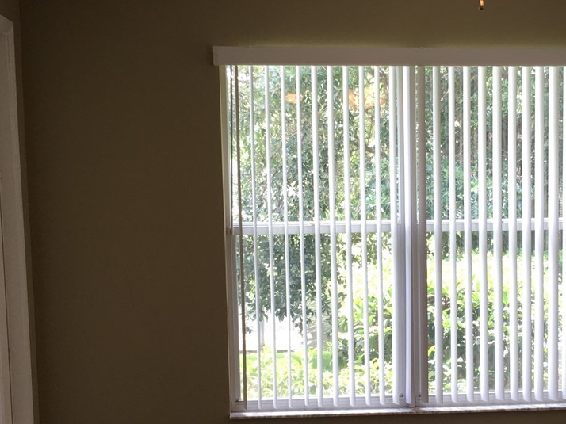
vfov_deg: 22.4
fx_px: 1062
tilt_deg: -5.1
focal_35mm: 65
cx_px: 415
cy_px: 306
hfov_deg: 29.4
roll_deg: +0.1
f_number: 2.2
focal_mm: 4.15
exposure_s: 1/60
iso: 32
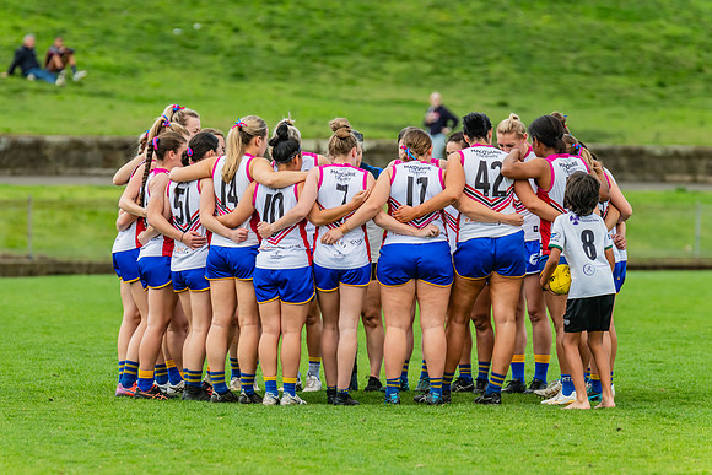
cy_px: 237
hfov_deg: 5.9
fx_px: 6852
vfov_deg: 4.0
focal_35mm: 346
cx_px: 342
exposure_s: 1/1600
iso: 800
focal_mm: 330
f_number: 6.3
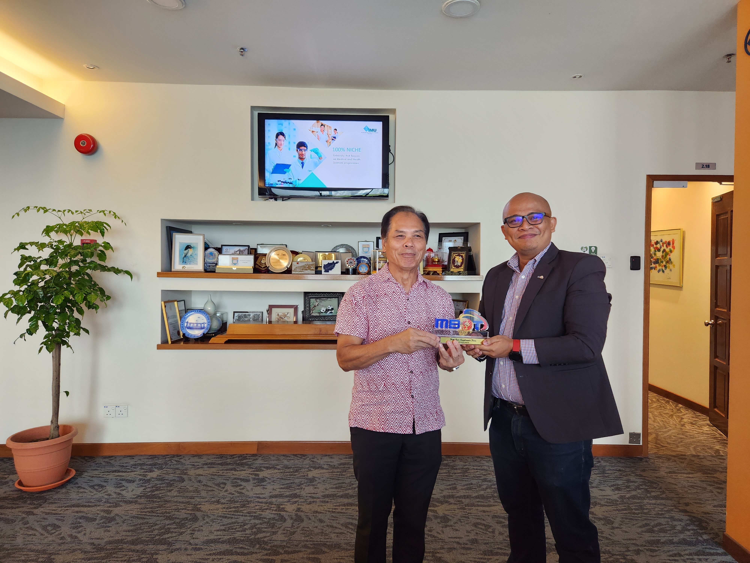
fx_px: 498
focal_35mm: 23
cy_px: 282
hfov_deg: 73.9
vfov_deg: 58.9
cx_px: 375
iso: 200
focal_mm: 5.4
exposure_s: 1/100
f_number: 1.8
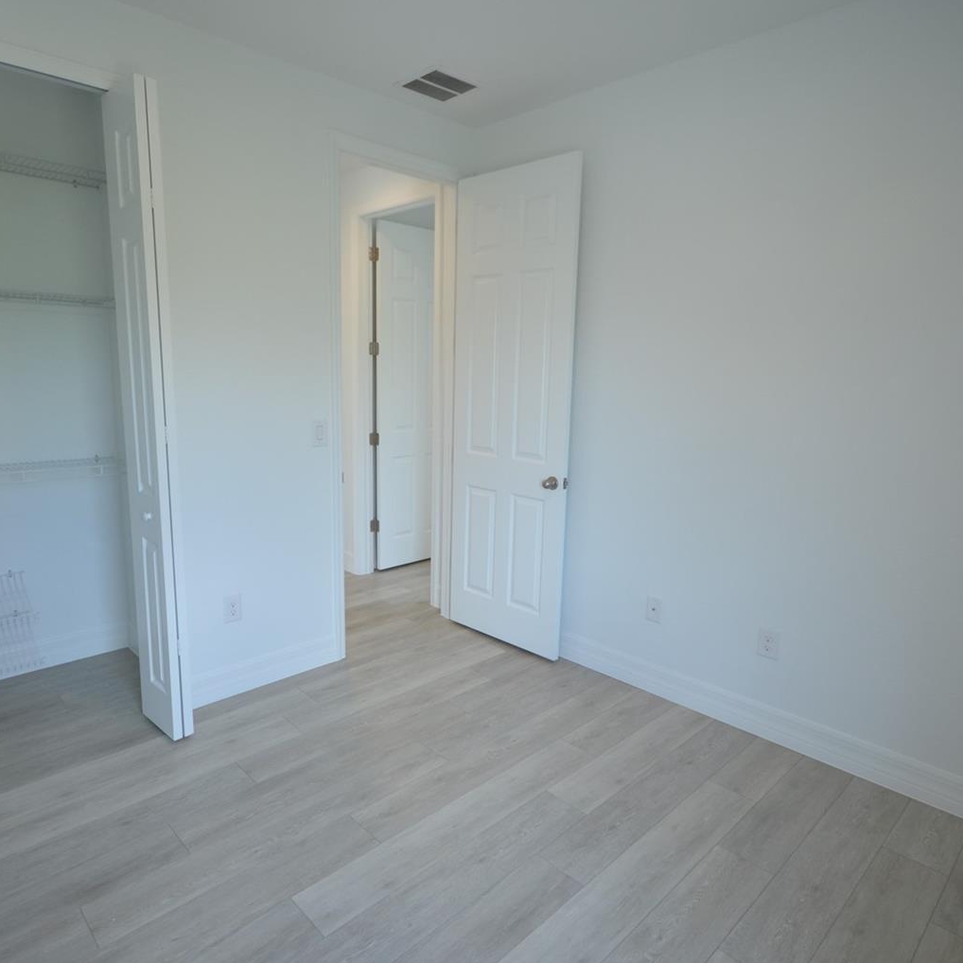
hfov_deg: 74.8
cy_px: 468
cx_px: 465
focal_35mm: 20
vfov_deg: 74.8
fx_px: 629
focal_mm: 10
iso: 400
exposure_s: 1/80
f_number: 4.5
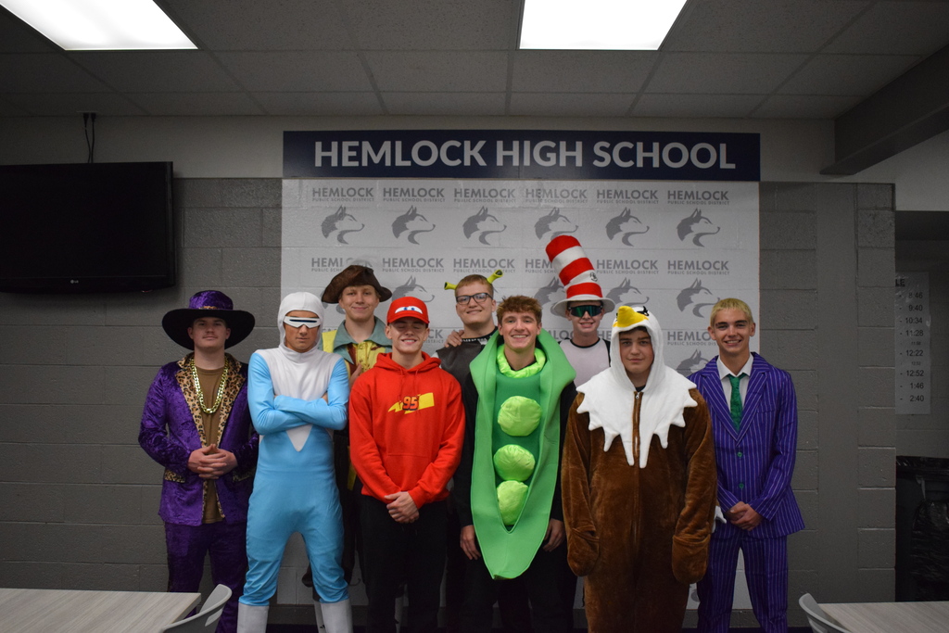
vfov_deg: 36.9
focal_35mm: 36
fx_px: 949
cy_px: 316
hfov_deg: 53.1
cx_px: 474
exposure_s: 1/320
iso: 3200
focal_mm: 24
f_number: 3.8
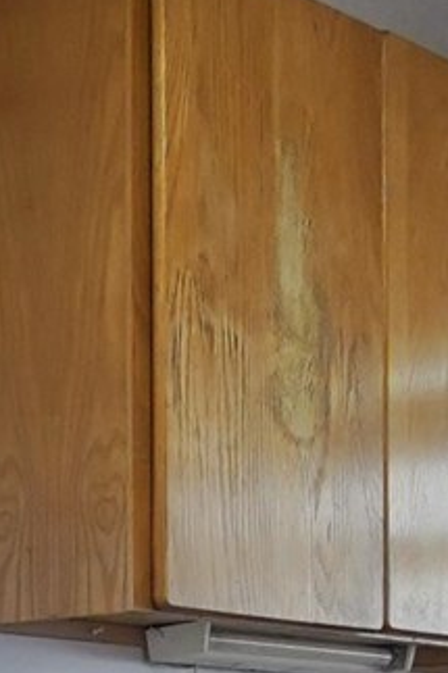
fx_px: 2130
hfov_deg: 12.0
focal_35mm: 114
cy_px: 875
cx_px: 147
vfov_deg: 16.9
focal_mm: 11
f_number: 4
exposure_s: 1/160
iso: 800
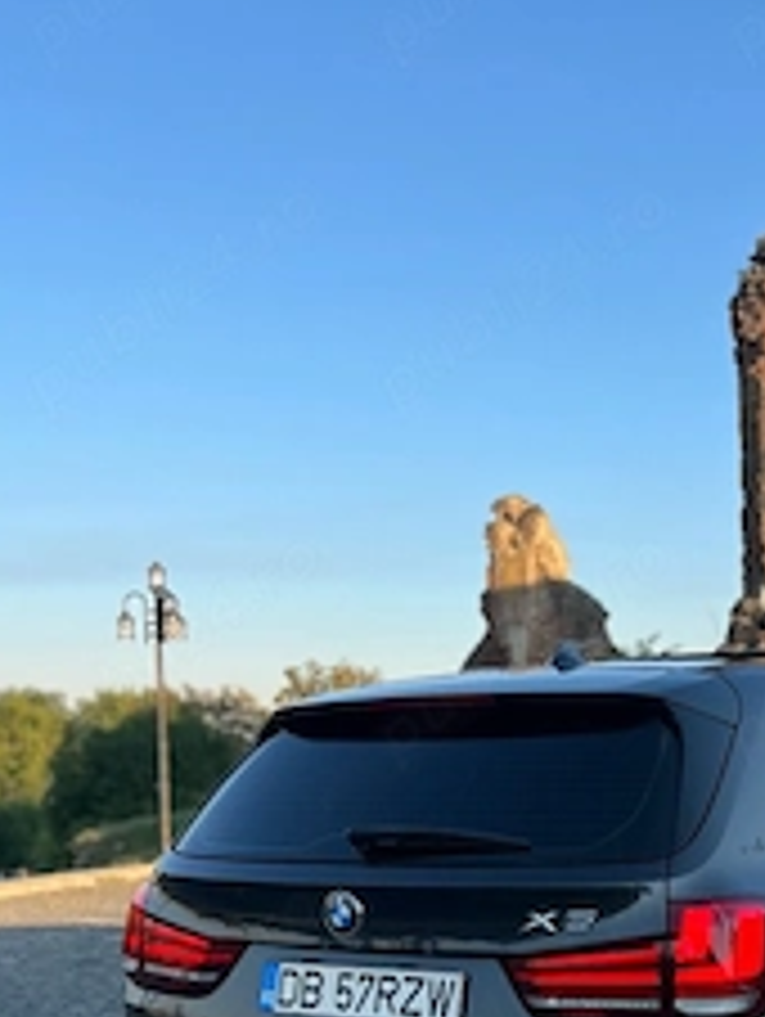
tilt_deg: +1.8
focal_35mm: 46
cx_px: 612
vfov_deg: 40.5
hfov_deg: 30.8
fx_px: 1353
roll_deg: +0.9
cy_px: 702
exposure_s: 1/1431
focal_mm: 5.7
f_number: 1.5
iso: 50
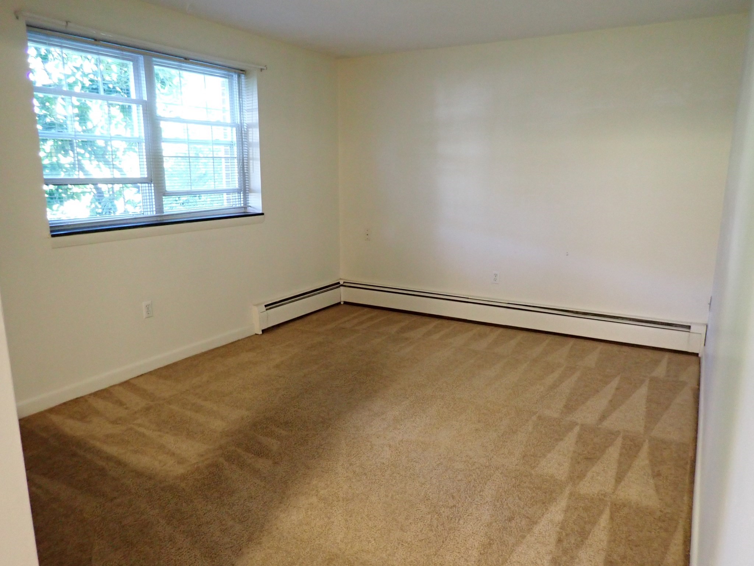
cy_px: 283
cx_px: 377
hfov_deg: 69.4
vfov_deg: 54.9
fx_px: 545
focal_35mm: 25
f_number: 2
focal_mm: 4.5
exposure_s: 1/30
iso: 500
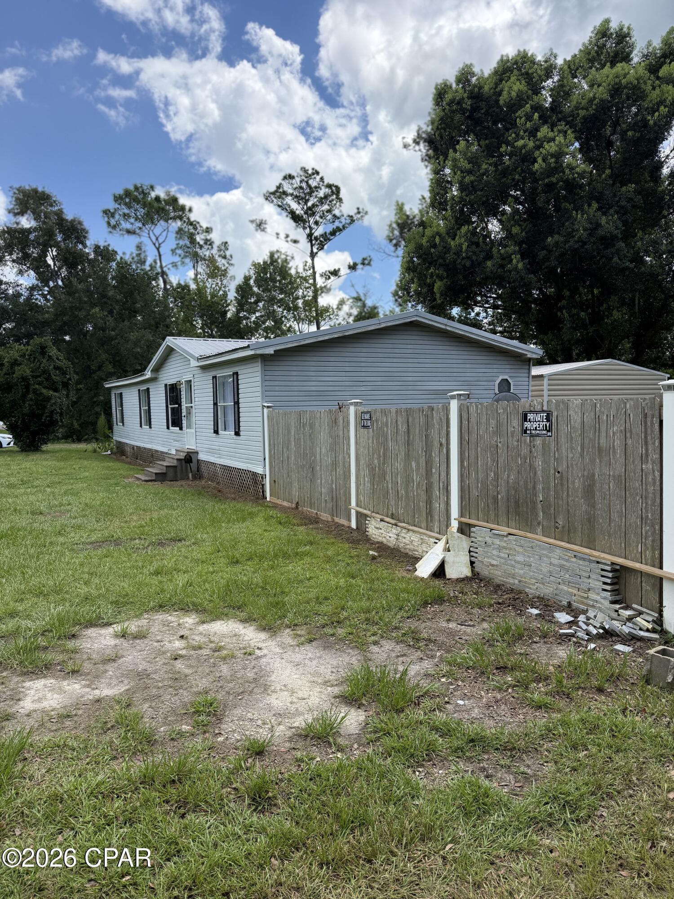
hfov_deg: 56.8
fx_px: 623
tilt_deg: -4.0
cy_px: 450
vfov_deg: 71.6
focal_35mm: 24
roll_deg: +0.7
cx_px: 337
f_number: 1.78
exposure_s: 1/3021
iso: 100
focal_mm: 6.76
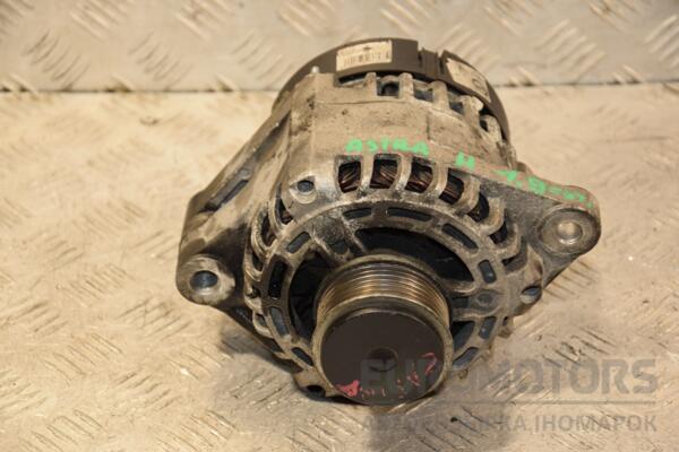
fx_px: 2122
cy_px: 226
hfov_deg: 18.2
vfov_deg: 12.2
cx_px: 340
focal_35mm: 112
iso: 800
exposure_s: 1/125
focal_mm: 75
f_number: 5.3
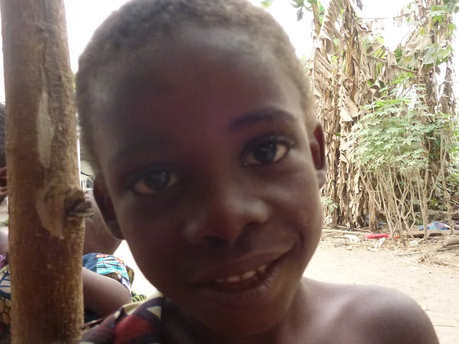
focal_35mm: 33
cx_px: 230
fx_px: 438
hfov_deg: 55.4
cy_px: 172
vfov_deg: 42.9
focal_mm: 5.9
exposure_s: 1/250
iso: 640
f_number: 3.6
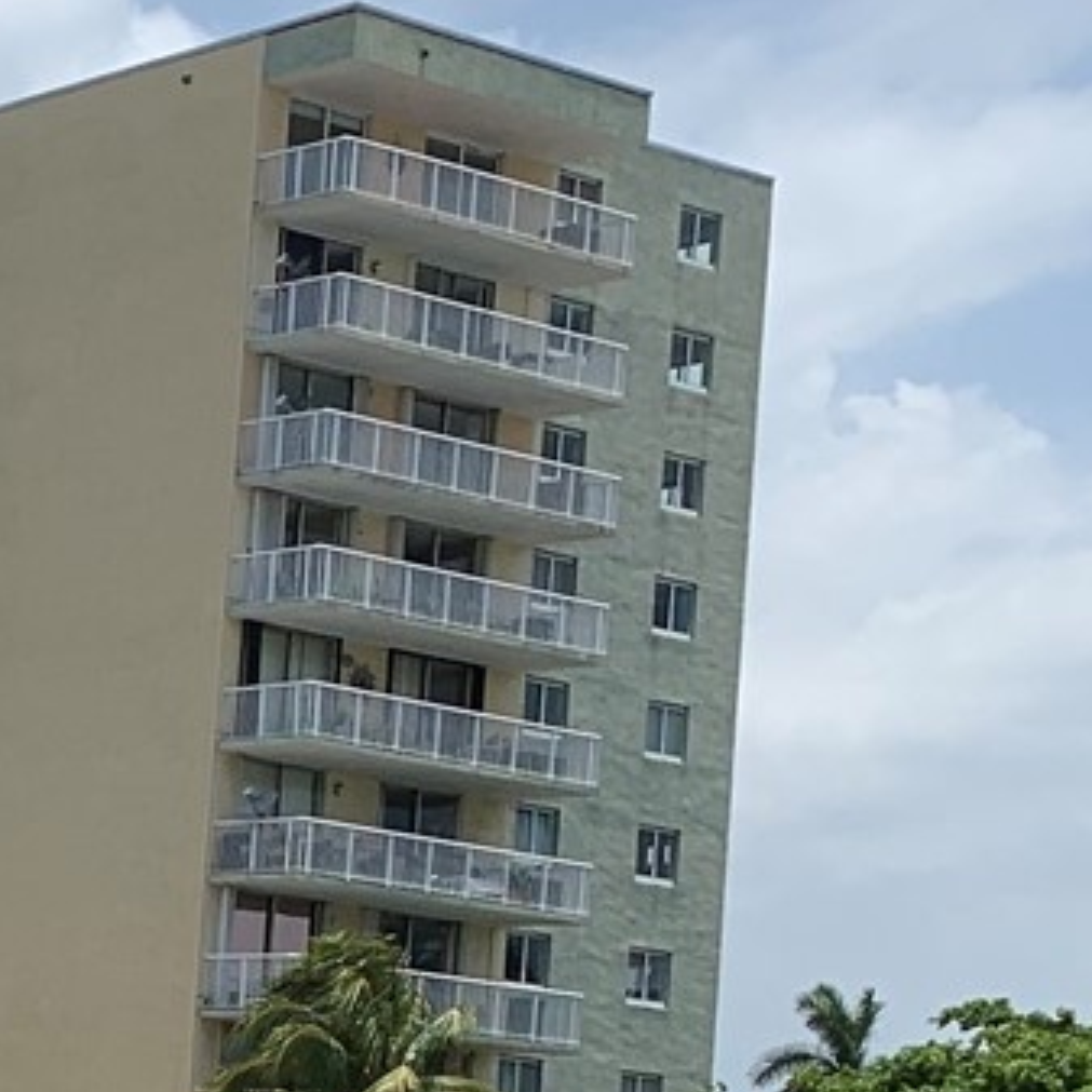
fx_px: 3890
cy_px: 1264
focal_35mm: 109
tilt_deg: +0.6
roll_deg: -4.3
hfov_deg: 13.3
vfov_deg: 15.5
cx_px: -1231
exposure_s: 1/4274
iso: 25
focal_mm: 4.25
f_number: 1.8
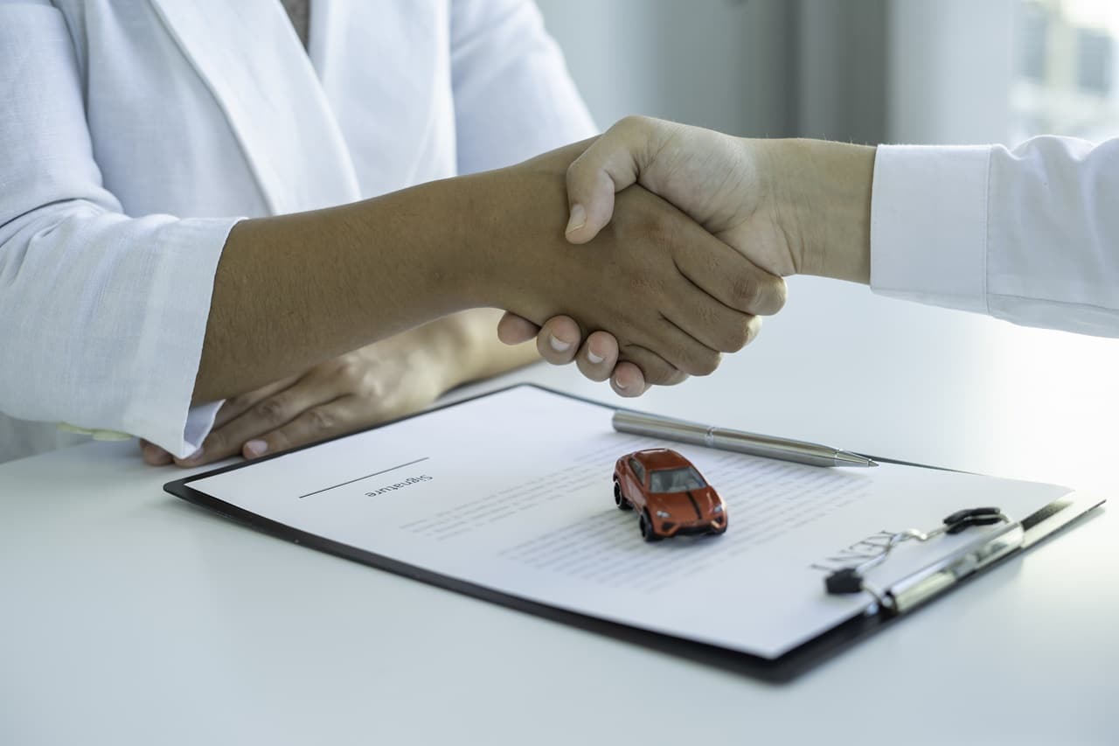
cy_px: 373
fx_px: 1554
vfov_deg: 27.0
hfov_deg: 39.6
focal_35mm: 50
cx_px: 560
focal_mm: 50
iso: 160
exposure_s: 1/100
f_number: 3.2
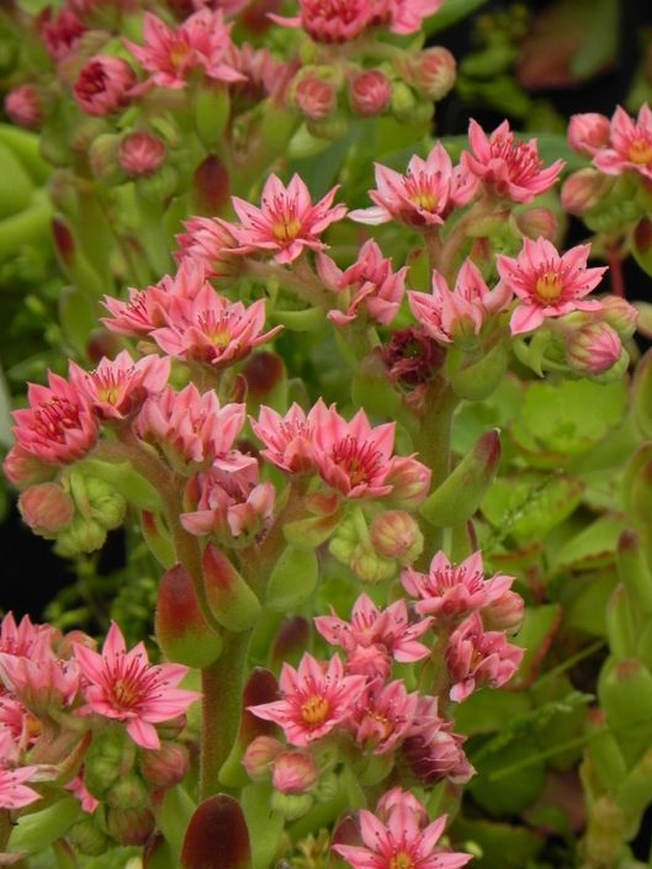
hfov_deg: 3.1
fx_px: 12101
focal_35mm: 482
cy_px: 491
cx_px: 340
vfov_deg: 4.1
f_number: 5
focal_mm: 75.7
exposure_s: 1/500
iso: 160
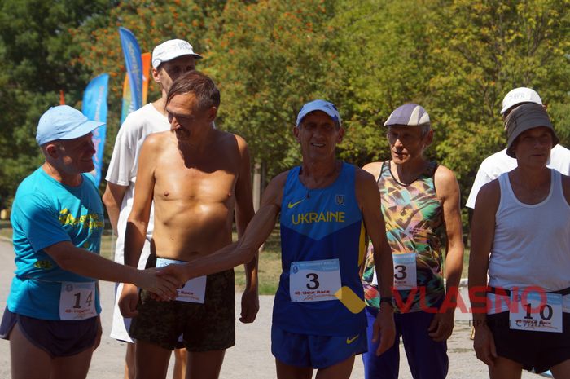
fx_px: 1423
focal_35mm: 90
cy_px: 190
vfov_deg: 15.2
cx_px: 285
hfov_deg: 22.6
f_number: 6.3
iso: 100
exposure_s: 1/320
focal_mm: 60
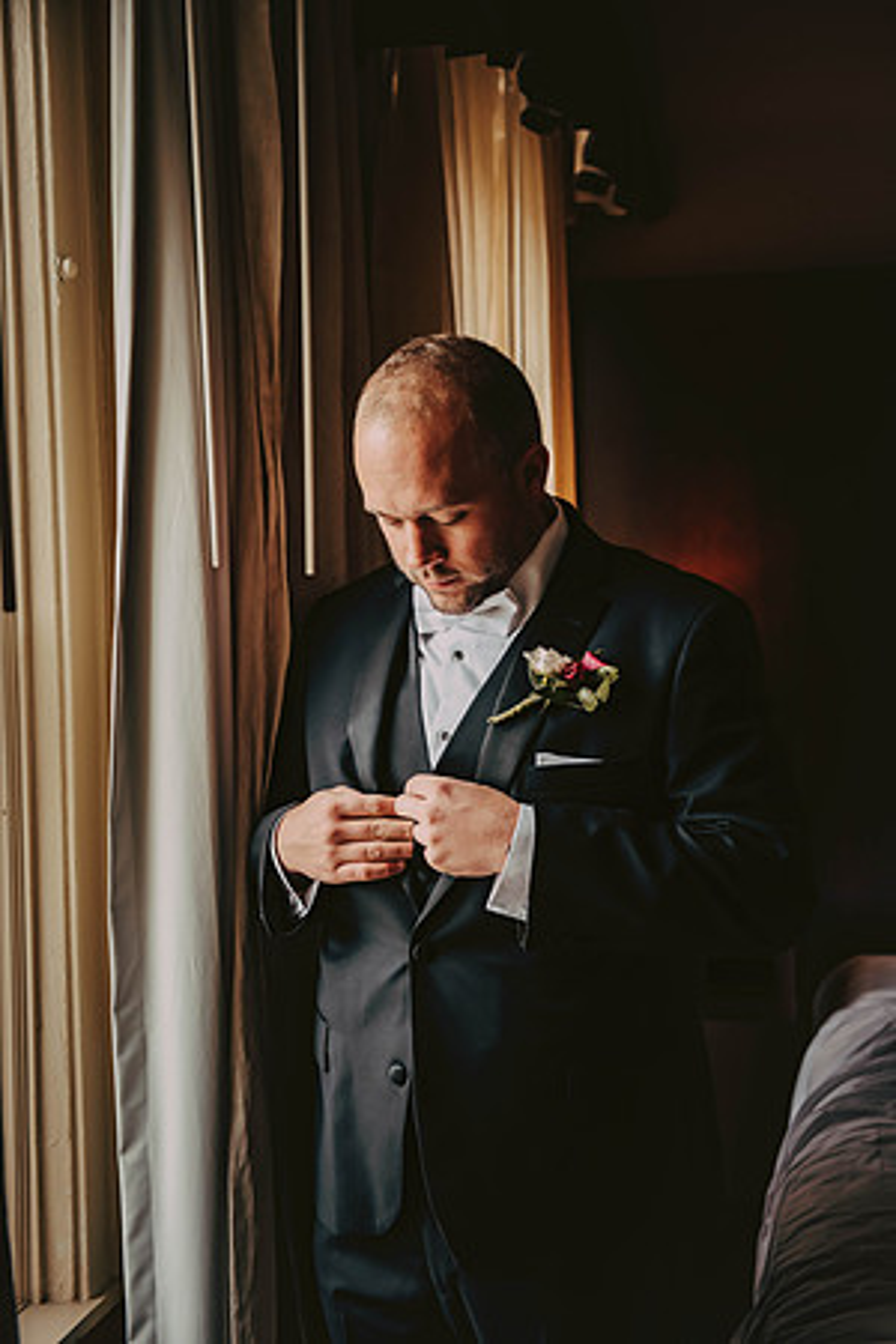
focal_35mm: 52
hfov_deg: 26.0
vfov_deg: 38.2
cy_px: 672
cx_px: 448
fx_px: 1941
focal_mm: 52
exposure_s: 1/250
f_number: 3.5
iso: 640
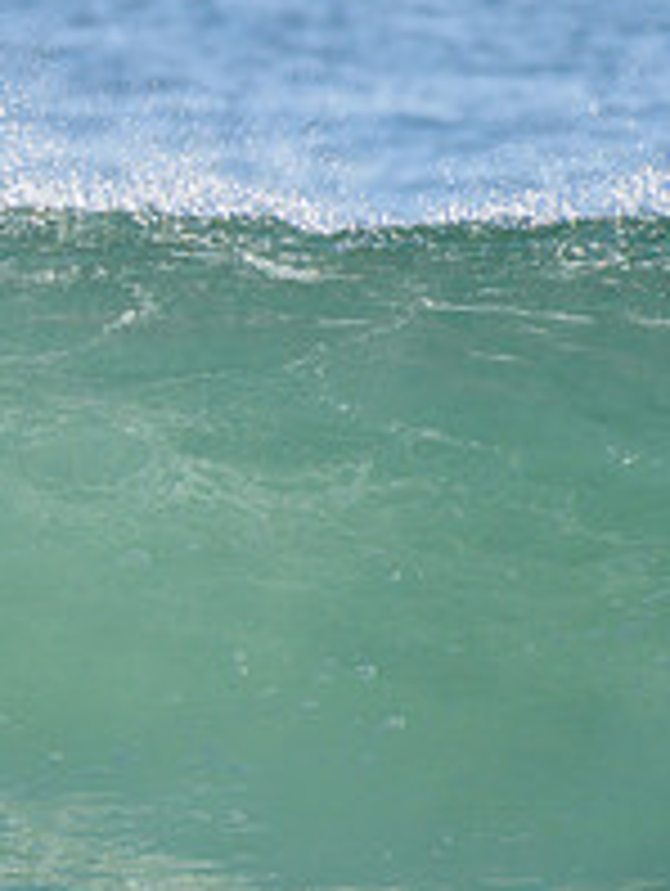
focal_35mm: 1723
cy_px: 519
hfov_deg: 0.9
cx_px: -712
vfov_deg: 1.1
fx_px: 44370
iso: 125
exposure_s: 1/2000
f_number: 5.6
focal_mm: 500
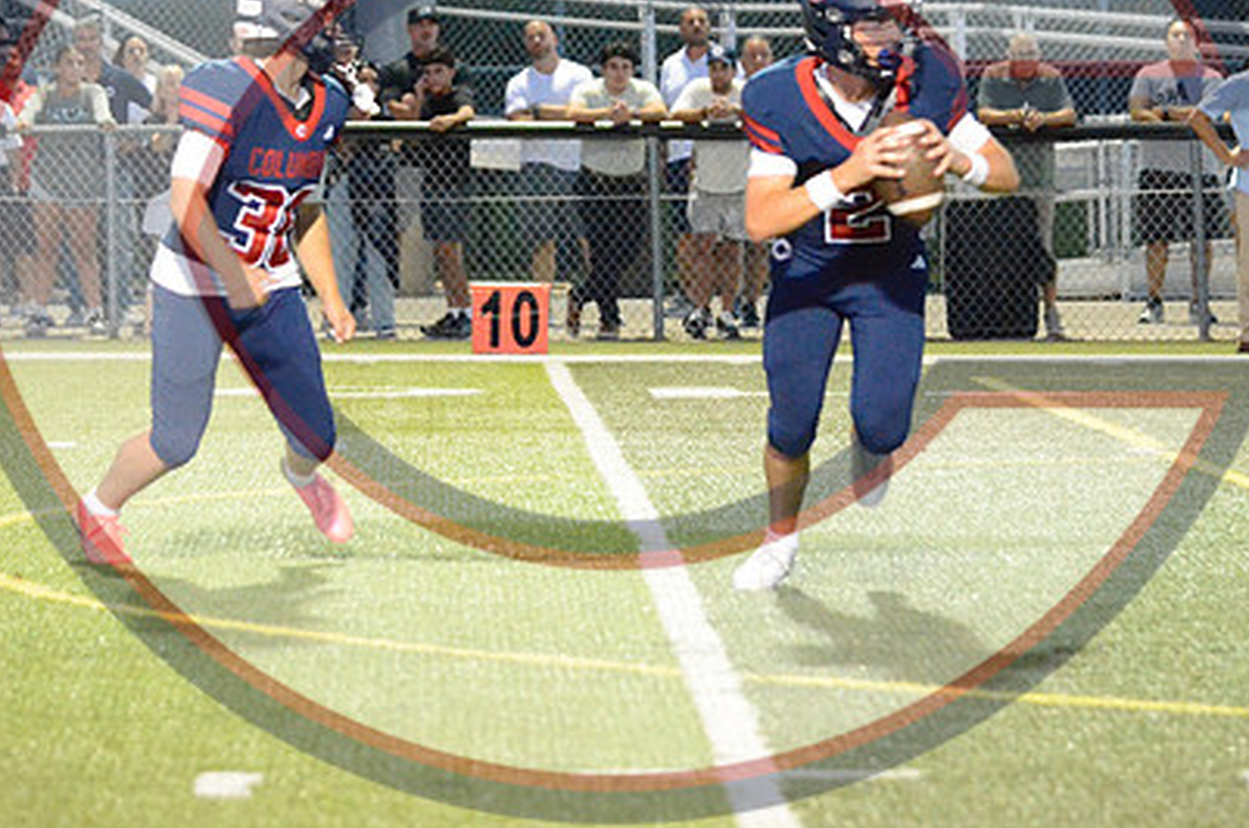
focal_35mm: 282
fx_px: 9768
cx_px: 601
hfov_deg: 7.3
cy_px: 233
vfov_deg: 4.9
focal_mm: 130
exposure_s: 1/250
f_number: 4.8
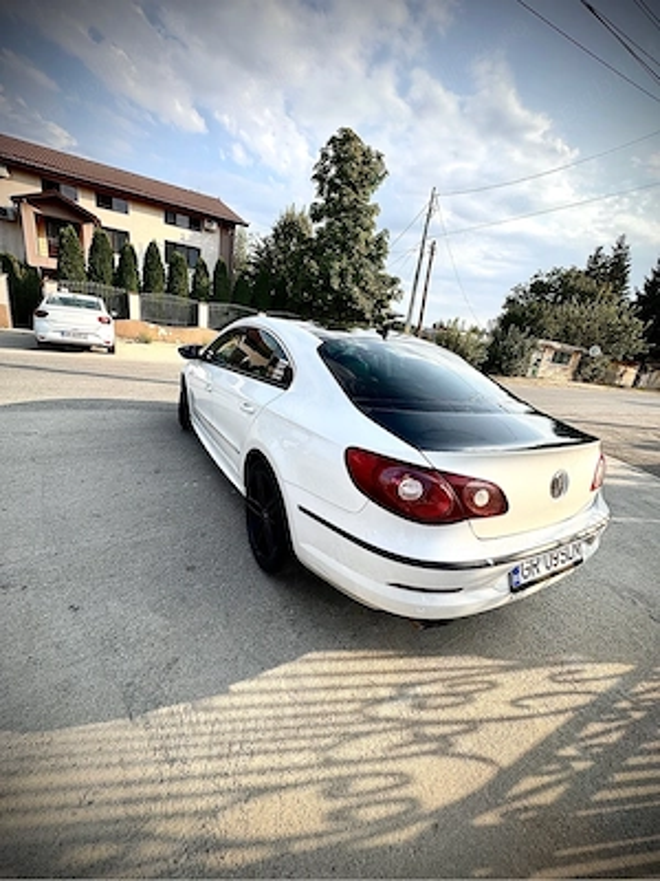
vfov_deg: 102.1
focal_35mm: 14
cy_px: 440
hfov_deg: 85.7
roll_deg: -7.5
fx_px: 356
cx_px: 330
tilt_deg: -17.2
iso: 40
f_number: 2.2
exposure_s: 1/879
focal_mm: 2.22
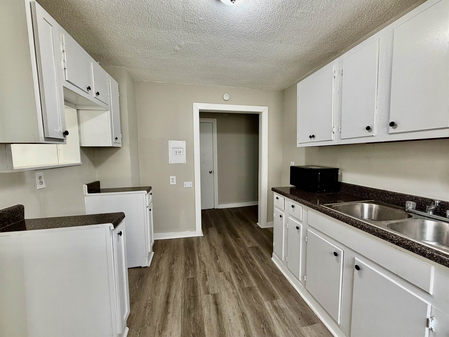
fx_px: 182
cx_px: 224
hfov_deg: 102.1
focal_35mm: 14
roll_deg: +1.6
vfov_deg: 85.7
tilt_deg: -4.2
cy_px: 168
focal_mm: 2.22
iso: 200
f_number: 2.2
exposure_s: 1/60
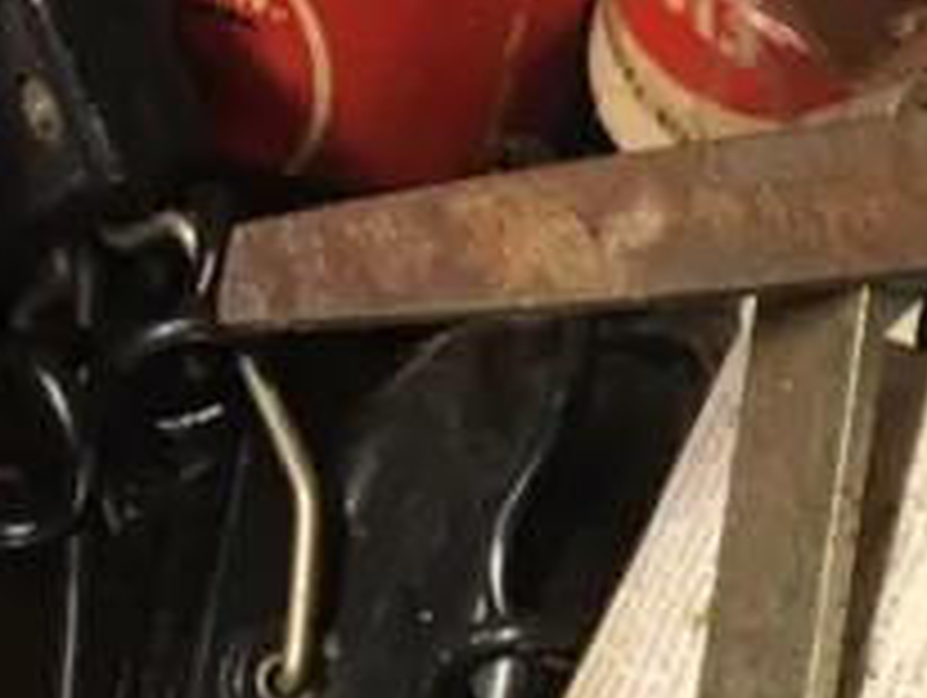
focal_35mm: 144
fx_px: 3861
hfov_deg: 11.8
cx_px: 2016
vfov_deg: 10.1
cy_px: 932
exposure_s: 1/17
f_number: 2.2
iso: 32
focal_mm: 4.15
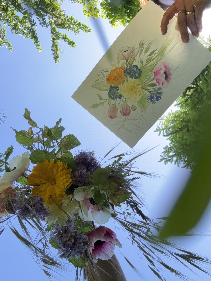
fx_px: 252
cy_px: 144
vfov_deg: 58.3
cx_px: 104
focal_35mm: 31
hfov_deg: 45.4
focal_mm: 2.69
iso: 25
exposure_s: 1/228
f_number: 1.9
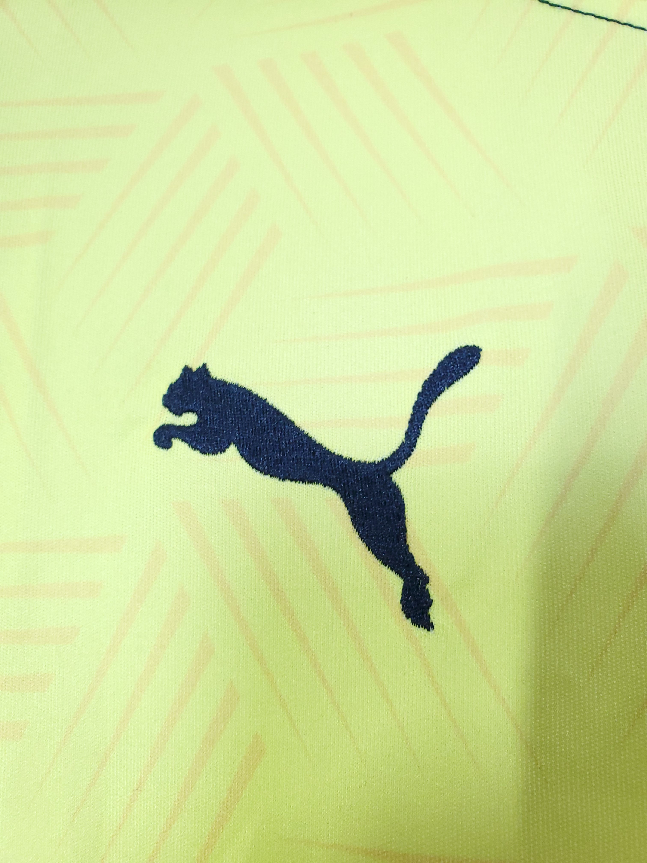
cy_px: 432
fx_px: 648
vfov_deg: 67.3
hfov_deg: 53.1
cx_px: 324
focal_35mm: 26
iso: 250
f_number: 2.4
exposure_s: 1/20
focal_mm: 4.3
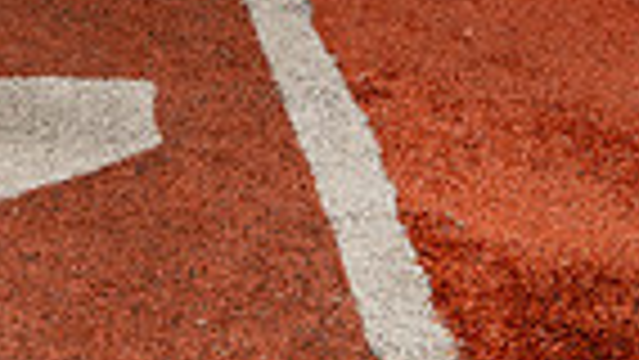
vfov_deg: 9.1
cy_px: -576
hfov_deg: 18.1
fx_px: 1966
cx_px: 54
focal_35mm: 116
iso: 320
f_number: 7.1
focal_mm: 35
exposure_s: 1/250
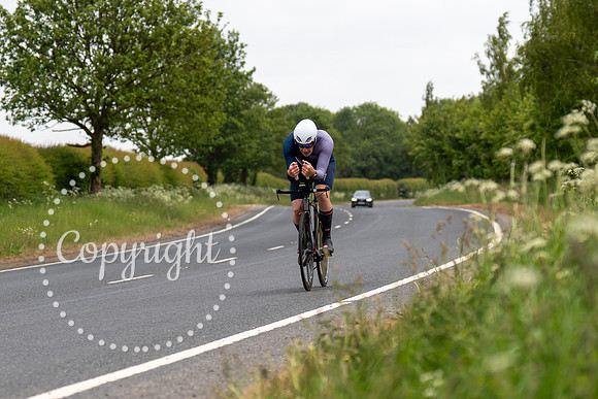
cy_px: 251
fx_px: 2403
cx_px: 322
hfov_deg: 14.2
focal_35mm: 145
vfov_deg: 9.5
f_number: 3.2
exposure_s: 1/1250
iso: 125
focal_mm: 70
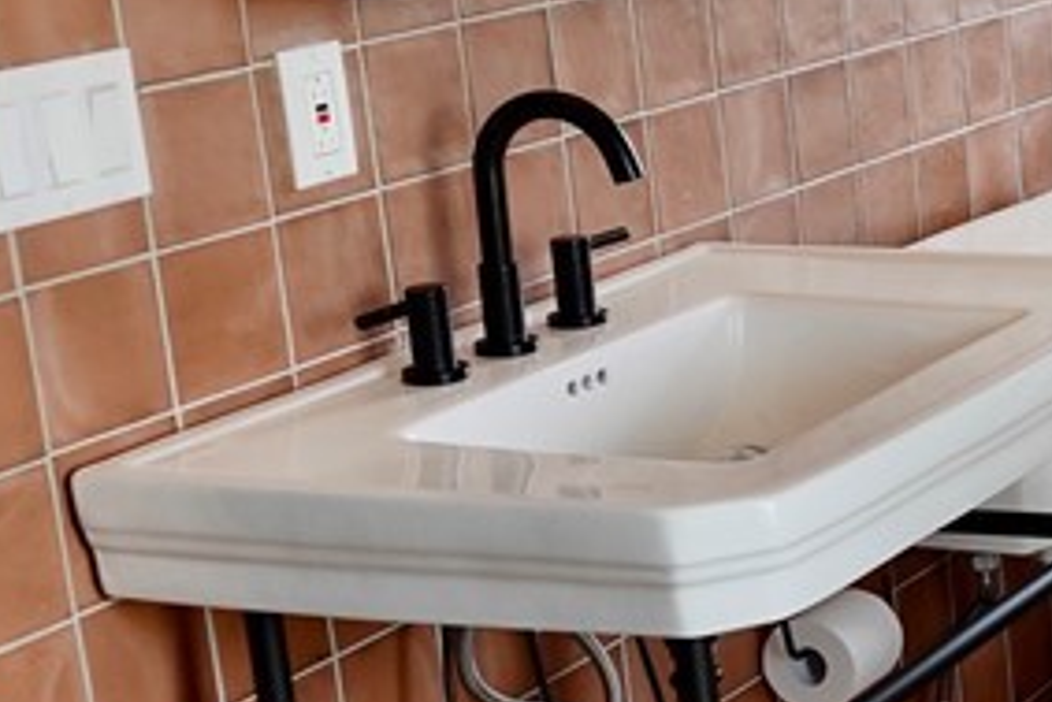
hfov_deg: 18.0
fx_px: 2690
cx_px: 1851
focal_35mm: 92
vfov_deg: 14.9
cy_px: 323
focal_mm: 8.8
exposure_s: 1/50
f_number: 2.4
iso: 100
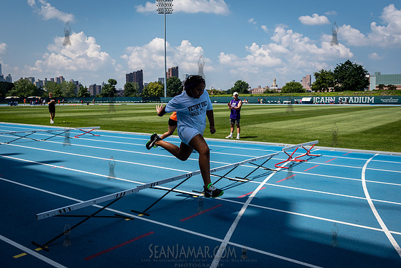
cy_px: 134
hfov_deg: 57.9
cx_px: 200
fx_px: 362
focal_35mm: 33
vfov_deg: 40.5
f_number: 5.6
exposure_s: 1/2500
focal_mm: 31
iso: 400
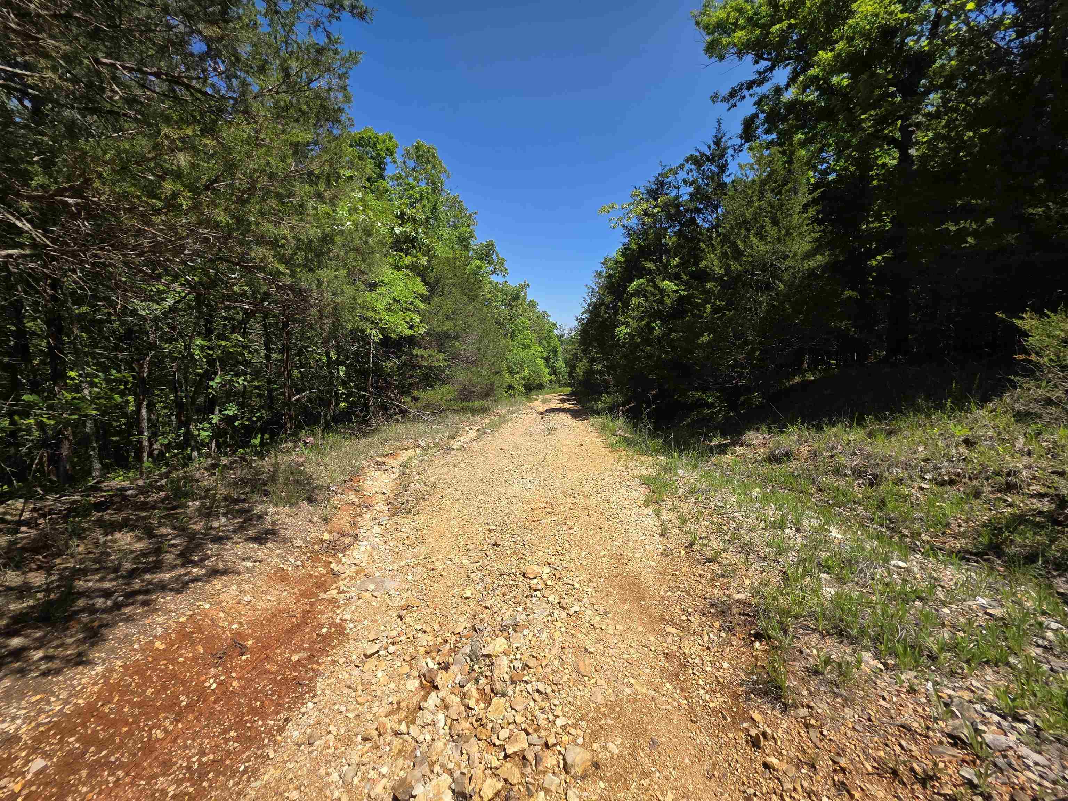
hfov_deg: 106.2
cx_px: 534
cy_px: 400
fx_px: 401
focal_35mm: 13
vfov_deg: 89.9
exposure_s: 1/1654
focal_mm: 2.2
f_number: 1.9
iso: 40
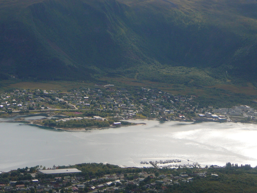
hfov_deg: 16.6
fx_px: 883
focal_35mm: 119
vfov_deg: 12.5
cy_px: 96
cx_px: 128
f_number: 3.9
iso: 80
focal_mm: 14.1
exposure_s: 1/500
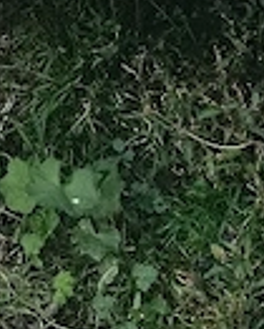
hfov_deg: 9.4
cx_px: -121
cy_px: -563
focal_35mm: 161
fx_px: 1571
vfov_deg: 9.9
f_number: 1.8
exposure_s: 1/33.3
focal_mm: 3.98
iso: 100
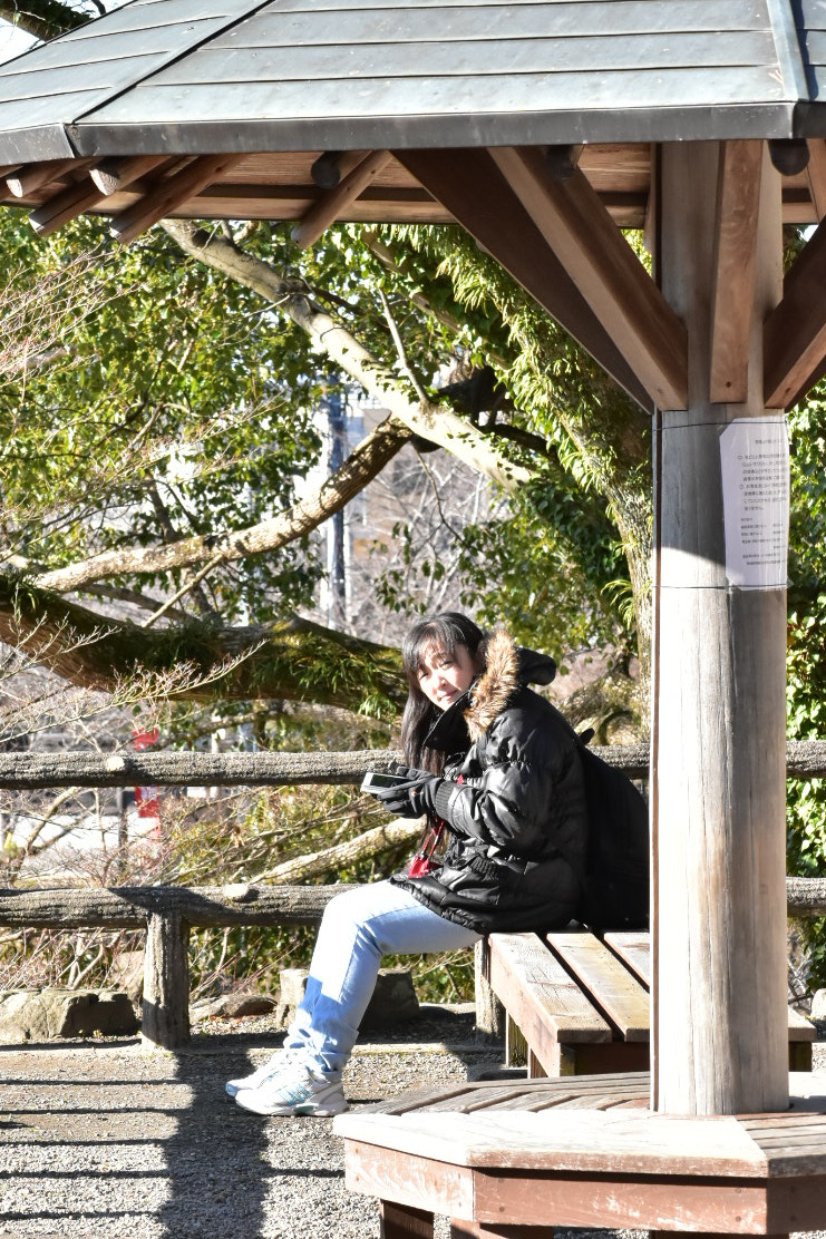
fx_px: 6394
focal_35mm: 186
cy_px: 697
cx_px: 325
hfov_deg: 7.4
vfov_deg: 11.1
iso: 1600
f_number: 11
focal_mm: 85
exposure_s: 1/640
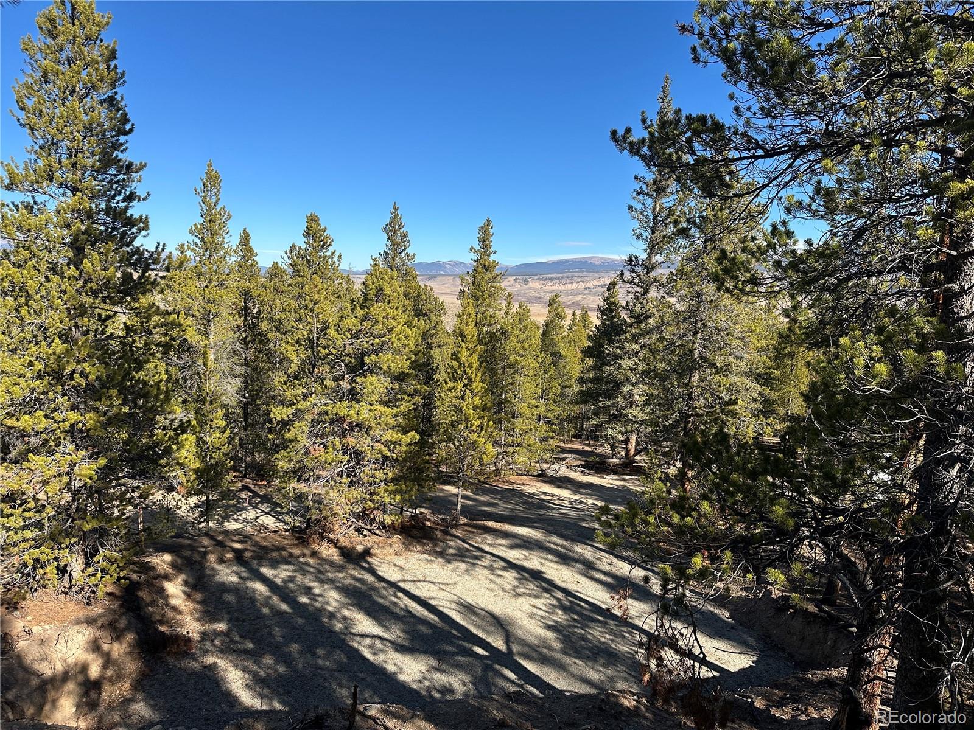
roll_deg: -2.5
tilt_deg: -6.1
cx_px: 487
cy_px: 365
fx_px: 675
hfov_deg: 71.6
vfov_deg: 56.8
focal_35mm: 24
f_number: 1.78
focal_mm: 6.86
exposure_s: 1/2882
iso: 80
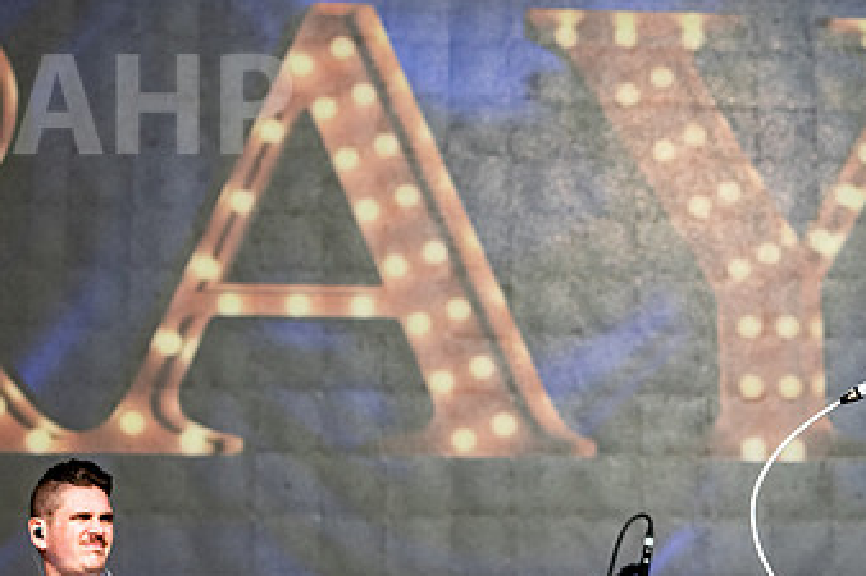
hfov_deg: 14.0
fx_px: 3486
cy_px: 334
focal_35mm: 145
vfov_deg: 9.5
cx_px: 750
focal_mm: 70
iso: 250
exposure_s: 1/6400
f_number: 4.5
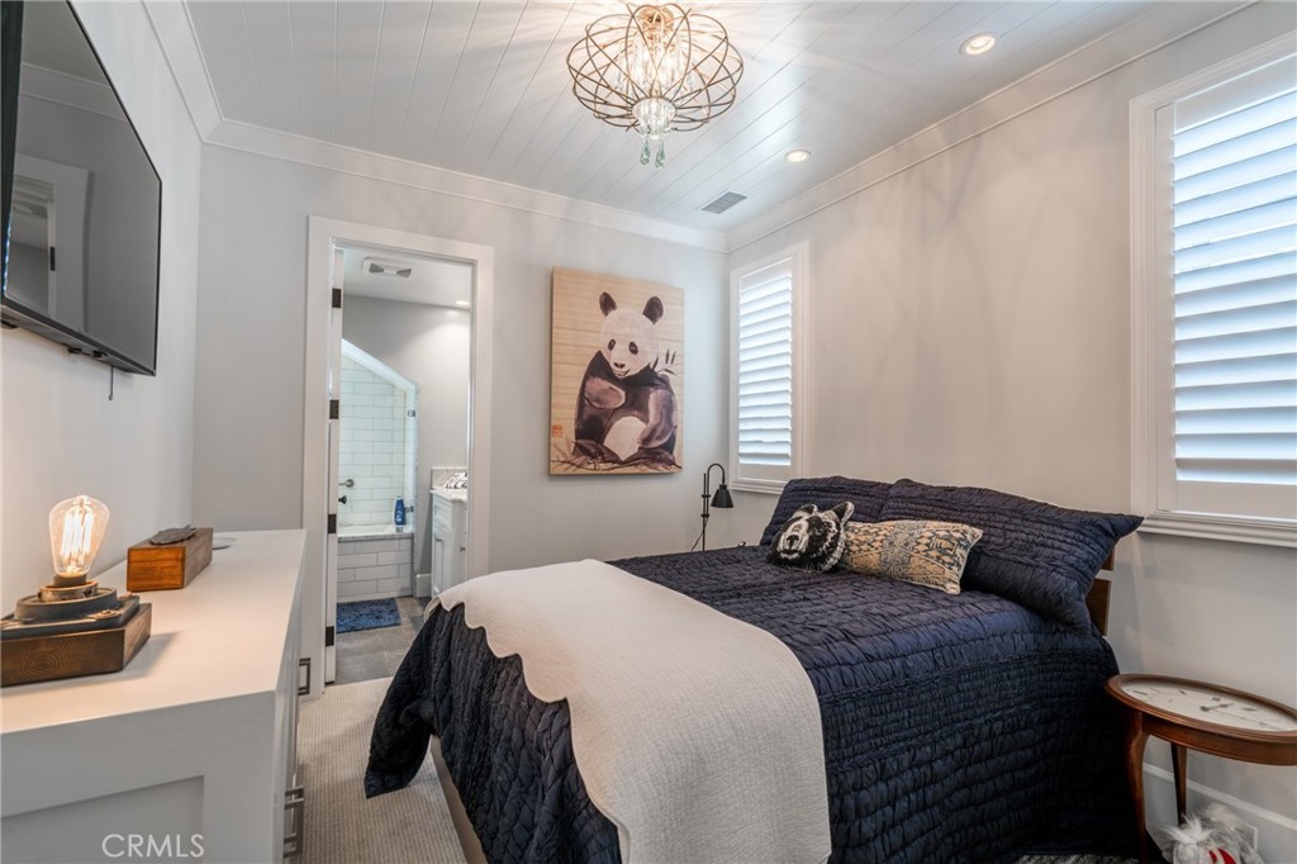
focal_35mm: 16
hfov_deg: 96.8
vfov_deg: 73.7
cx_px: 648
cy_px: 432
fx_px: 576
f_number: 8
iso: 320
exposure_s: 1/40
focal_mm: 16
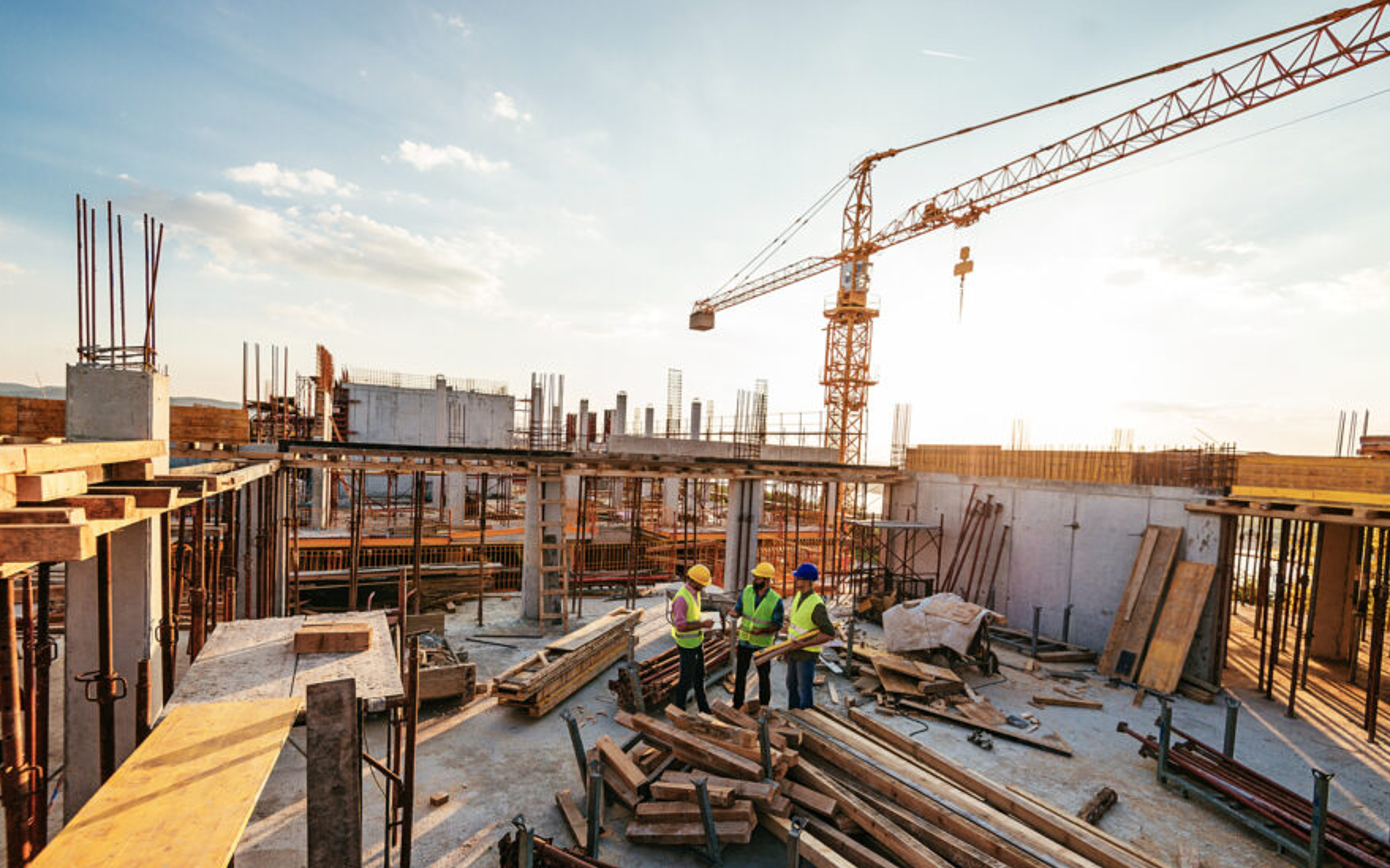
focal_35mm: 17
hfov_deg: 94.4
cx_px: 688
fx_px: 644
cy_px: 478
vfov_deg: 67.8
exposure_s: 1/1250
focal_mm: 16
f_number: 4
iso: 320
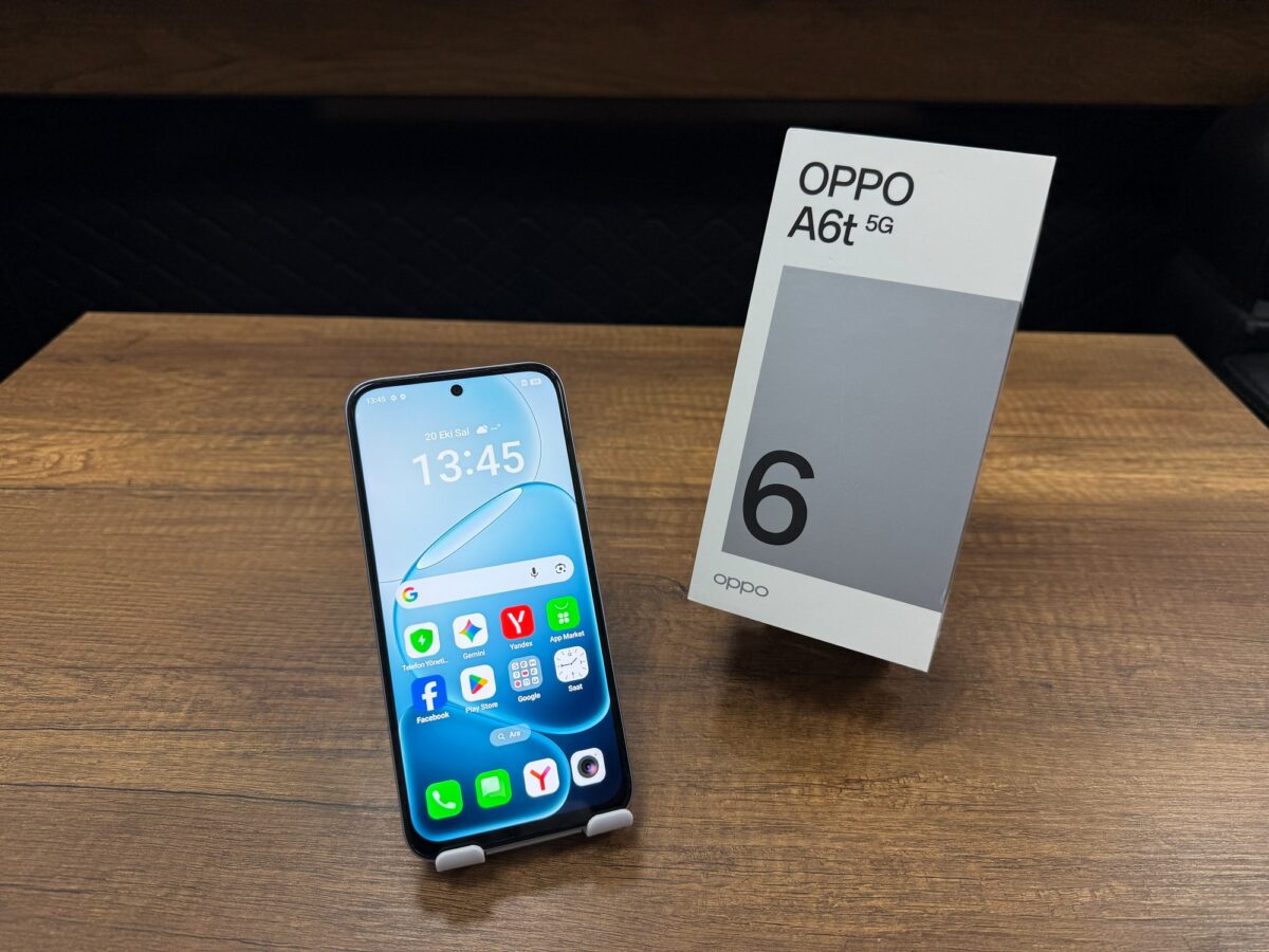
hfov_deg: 71.6
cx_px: 634
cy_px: 476
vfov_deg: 56.8
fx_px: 880
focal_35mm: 24
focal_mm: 6.76
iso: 50
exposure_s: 1/100
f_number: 1.78
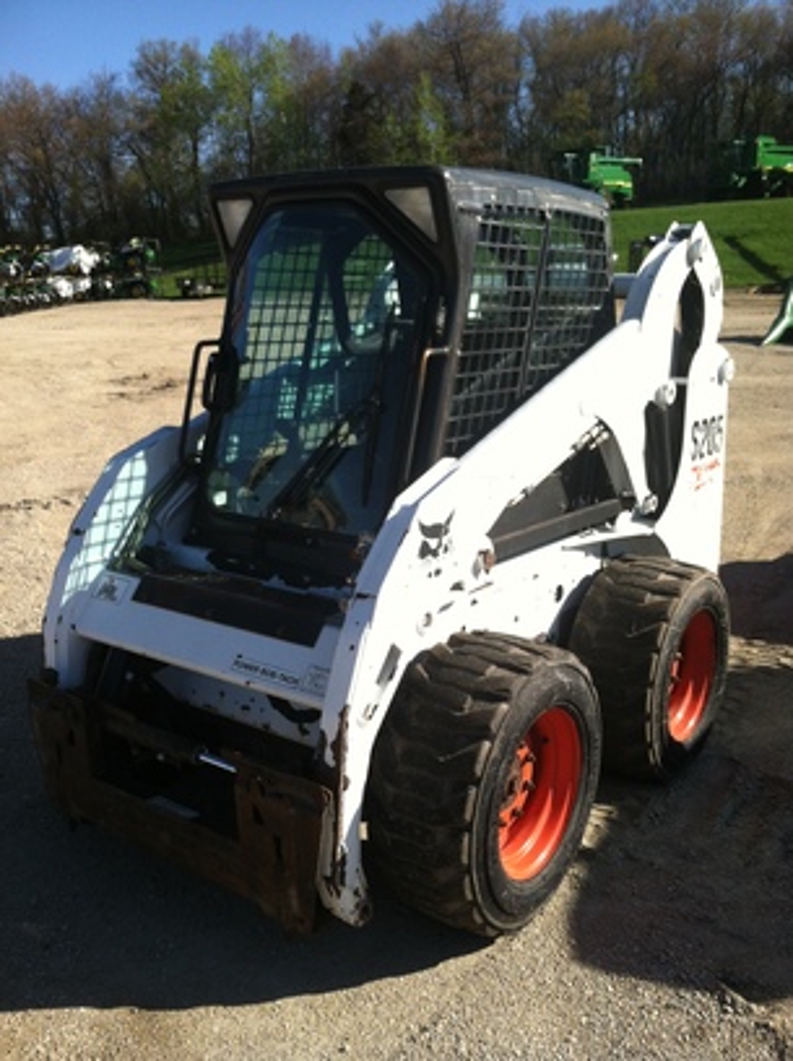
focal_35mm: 35
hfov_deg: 40.6
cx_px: 396
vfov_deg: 52.7
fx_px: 1071
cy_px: 530
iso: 80
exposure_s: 1/857
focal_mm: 3.85
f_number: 2.8
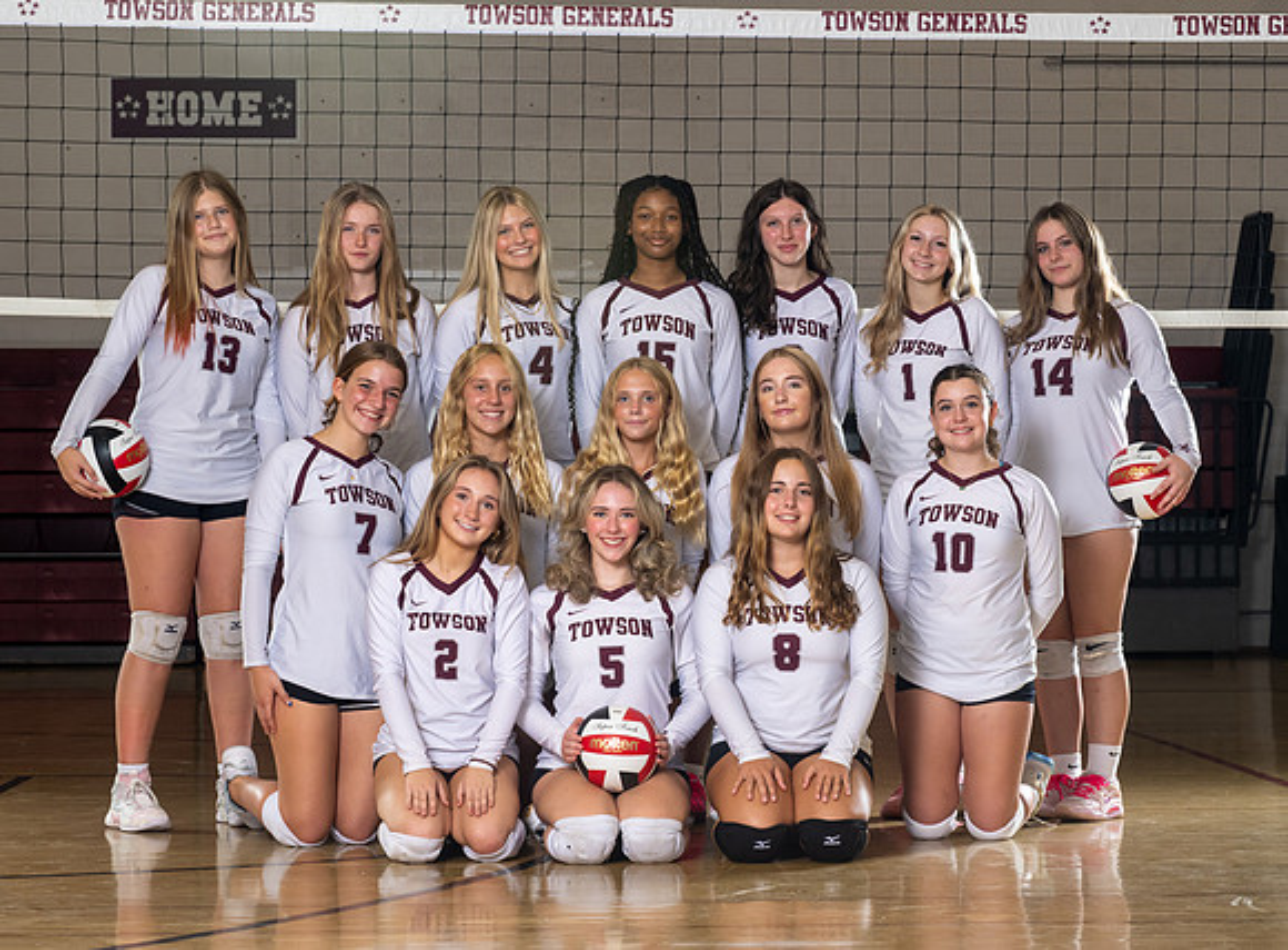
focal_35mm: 98
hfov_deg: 20.1
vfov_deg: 14.9
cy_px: 495
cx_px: 772
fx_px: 3634
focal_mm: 70
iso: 640
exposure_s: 1/200
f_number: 8
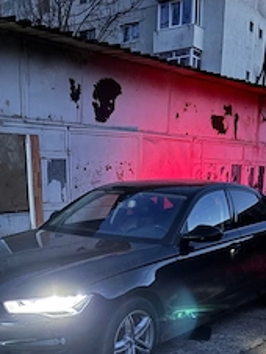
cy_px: 310
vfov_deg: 38.7
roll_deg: -0.1
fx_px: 470
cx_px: 122
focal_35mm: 46
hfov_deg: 31.6
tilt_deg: -15.2
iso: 1600
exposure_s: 1/9
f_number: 1.6
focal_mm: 5.96
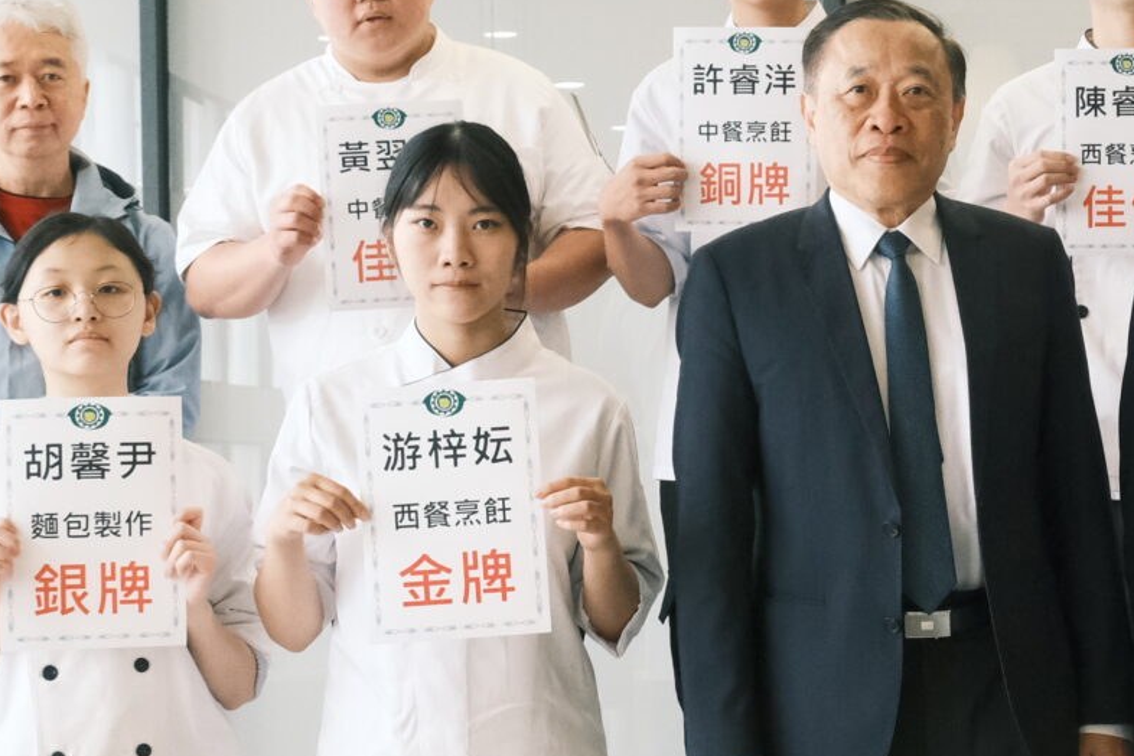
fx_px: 3181
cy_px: 451
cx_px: 1078
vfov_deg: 13.5
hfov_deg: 19.7
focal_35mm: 101
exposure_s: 1/250
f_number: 5.6
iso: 4000
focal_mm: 20.5
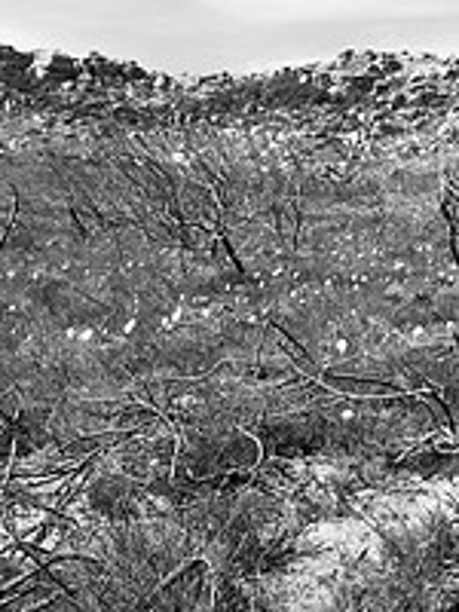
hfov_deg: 34.9
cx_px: 407
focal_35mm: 39
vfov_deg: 45.8
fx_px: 690
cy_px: 476
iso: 125
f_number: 14
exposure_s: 1/80
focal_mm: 14
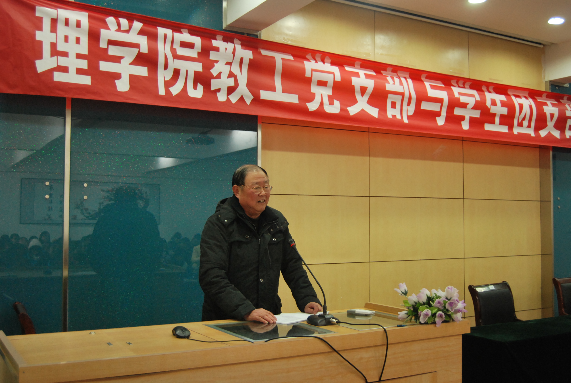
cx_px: 286
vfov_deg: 34.4
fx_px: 620
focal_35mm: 39
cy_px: 192
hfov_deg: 49.5
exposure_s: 1/30
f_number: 4
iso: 800
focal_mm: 26
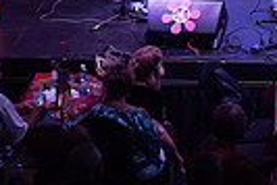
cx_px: 409
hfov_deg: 10.9
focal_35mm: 181
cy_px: -66
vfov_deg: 7.5
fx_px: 1394
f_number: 3.5
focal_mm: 34
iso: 2500
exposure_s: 1/160
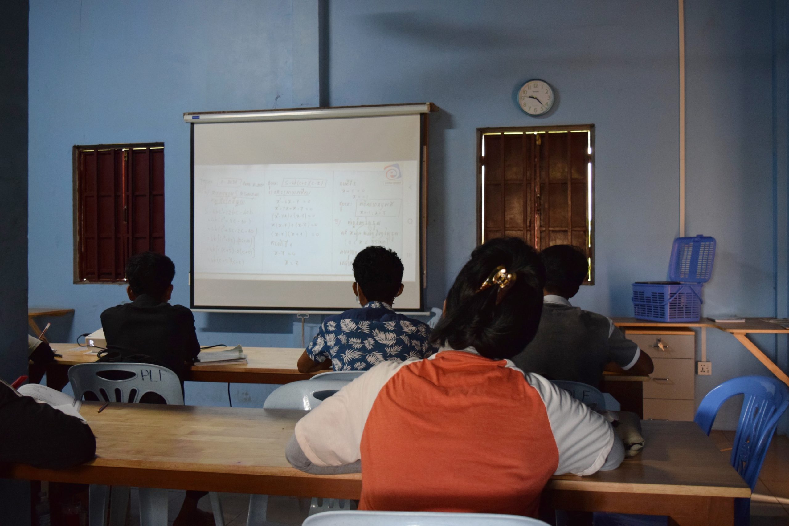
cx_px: 394
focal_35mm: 36
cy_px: 263
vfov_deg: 36.9
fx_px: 789
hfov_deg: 53.1
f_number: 4
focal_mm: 24
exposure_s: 1/60
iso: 2000
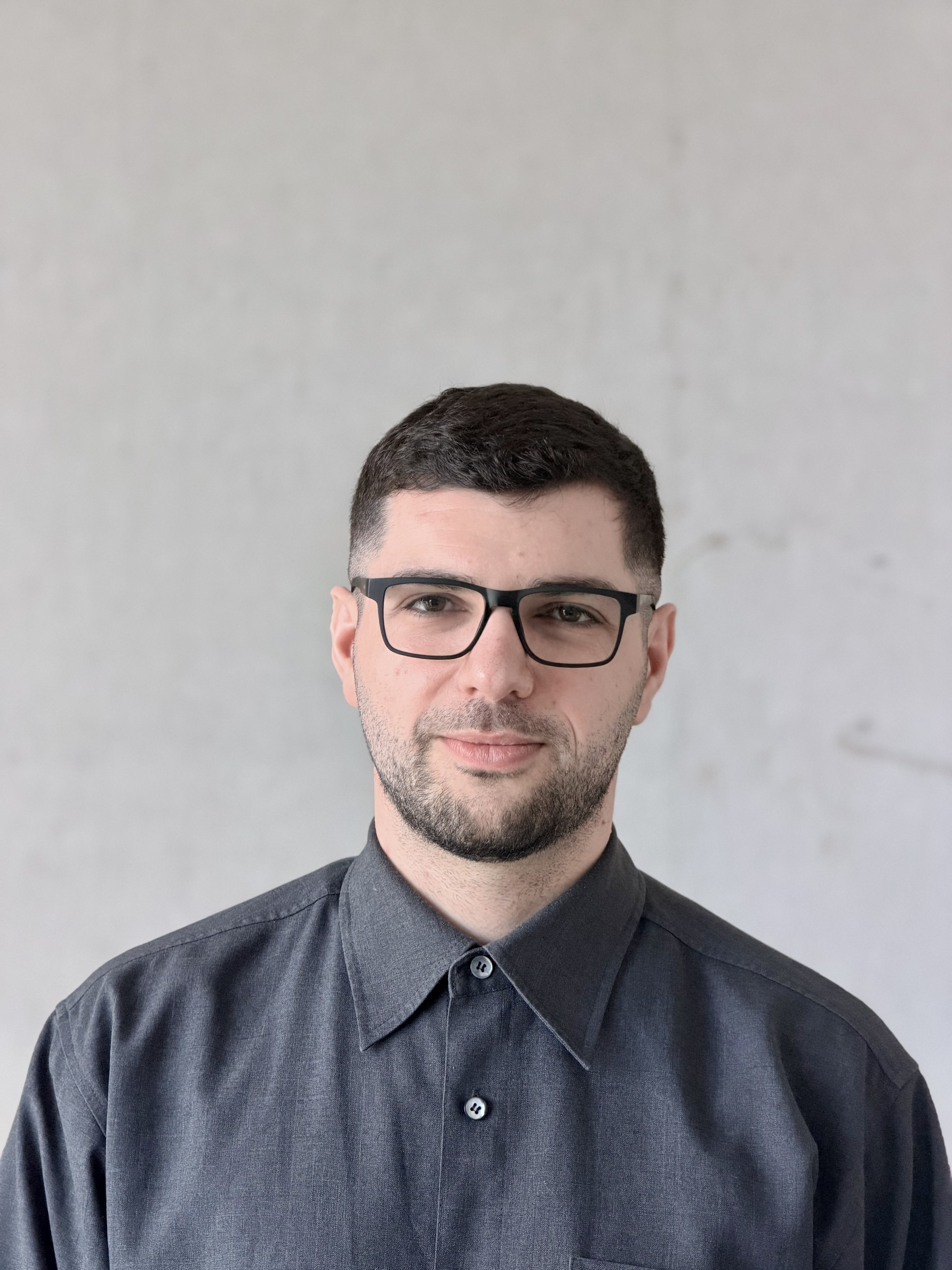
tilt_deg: +2.7
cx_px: 476
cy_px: 635
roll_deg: +0.2
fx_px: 3667
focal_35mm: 100
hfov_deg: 14.8
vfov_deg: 19.6
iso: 400
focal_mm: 16.89
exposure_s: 1/107
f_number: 2.8
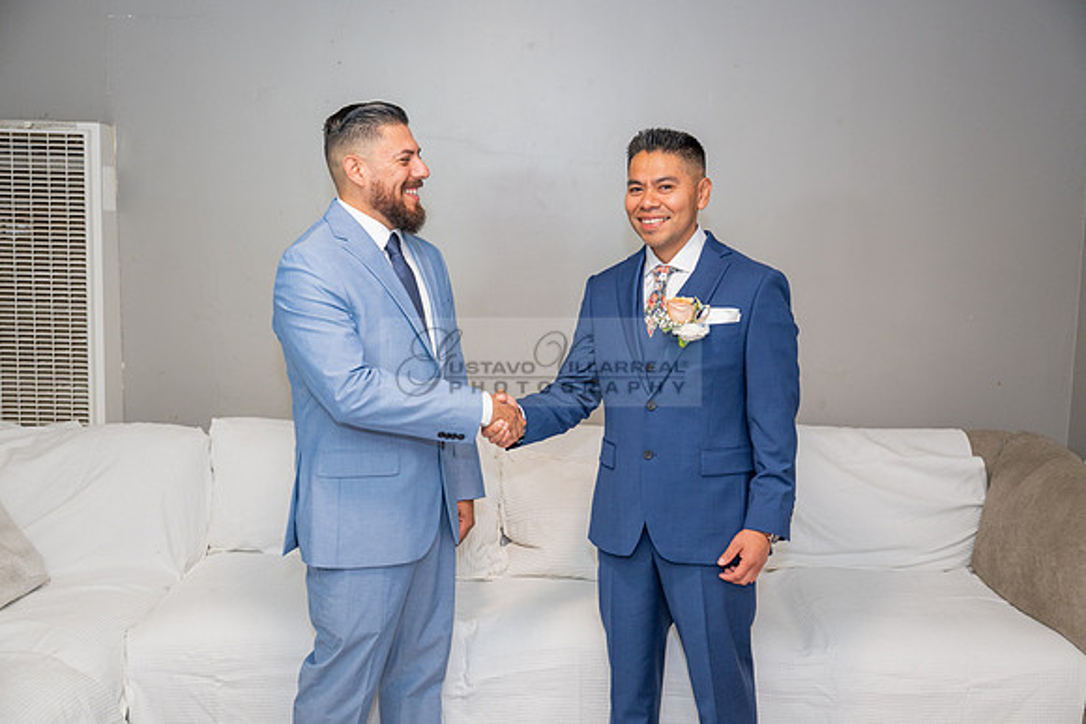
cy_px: 362
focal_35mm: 37
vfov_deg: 36.0
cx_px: 543
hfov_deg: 51.9
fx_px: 1116
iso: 640
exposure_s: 1/125
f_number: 3.2
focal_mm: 37
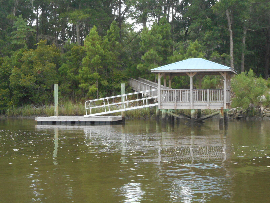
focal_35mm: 67
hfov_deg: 29.0
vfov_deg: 21.9
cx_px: 135
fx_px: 523
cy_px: 102
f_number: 5.3
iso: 450
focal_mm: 12
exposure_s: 1/60
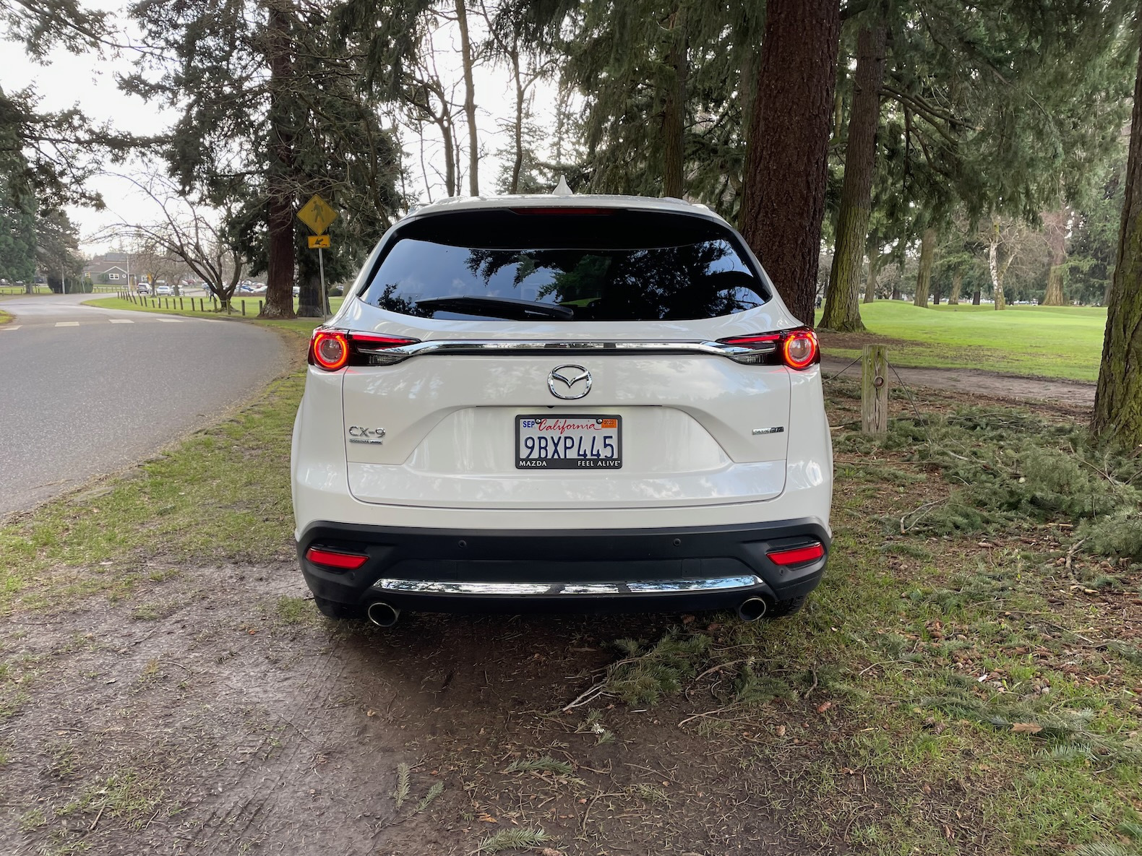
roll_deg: -0.5
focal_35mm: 26
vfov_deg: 53.1
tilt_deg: -8.2
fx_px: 858
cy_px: 428
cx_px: 571
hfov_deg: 67.3
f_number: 1.6
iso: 32
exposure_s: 1/239
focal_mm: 4.2
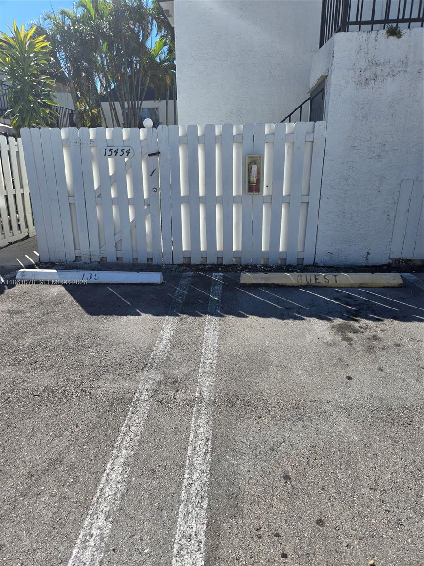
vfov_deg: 73.9
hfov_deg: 58.9
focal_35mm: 23
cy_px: 283
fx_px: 376
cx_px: 212
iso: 25
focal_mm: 5.4
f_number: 1.8
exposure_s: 1/1709
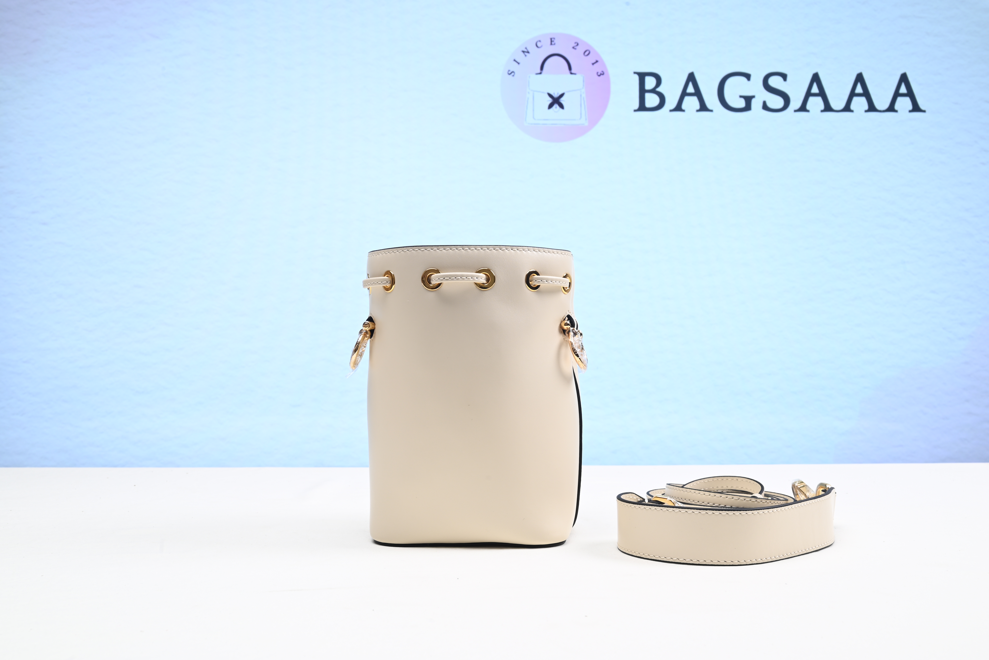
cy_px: 330
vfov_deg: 36.0
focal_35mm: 37
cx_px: 494
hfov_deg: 51.9
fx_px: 1017
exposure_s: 1/2
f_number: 16
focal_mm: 37
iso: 100
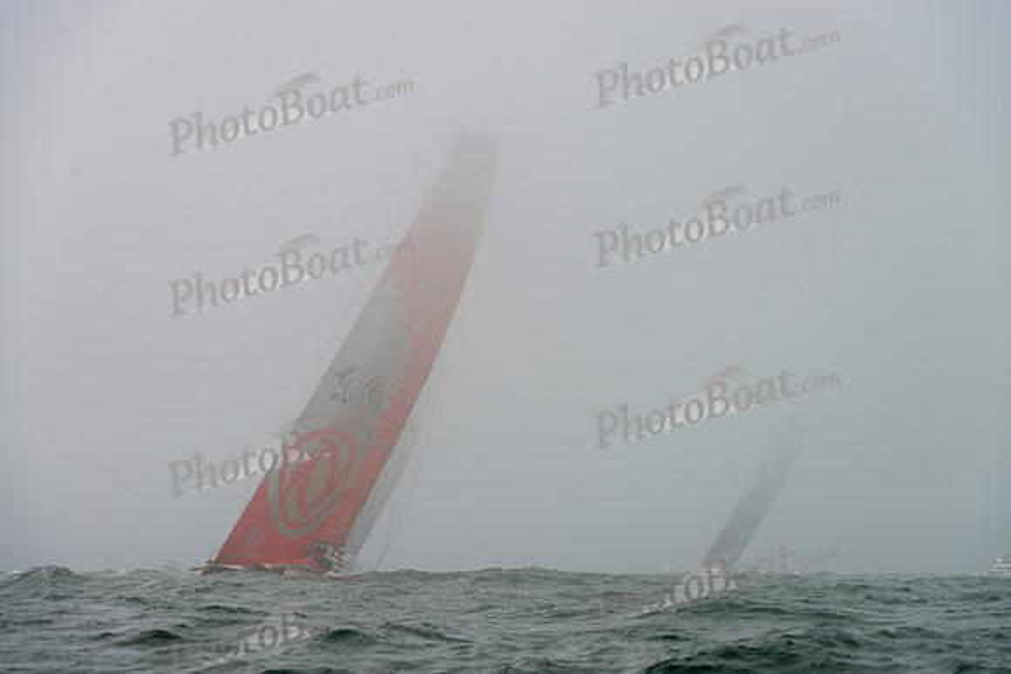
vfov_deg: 6.9
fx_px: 5618
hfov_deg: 10.3
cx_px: 506
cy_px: 337
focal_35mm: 200
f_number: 9
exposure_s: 1/1250
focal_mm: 200
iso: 280
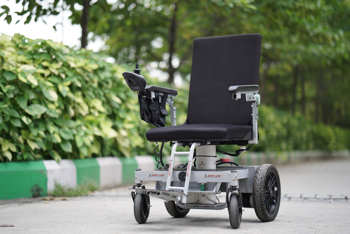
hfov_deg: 23.9
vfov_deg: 16.1
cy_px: 117
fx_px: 826
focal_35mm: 85
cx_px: 175
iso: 200
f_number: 1.8
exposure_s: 1/400
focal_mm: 85
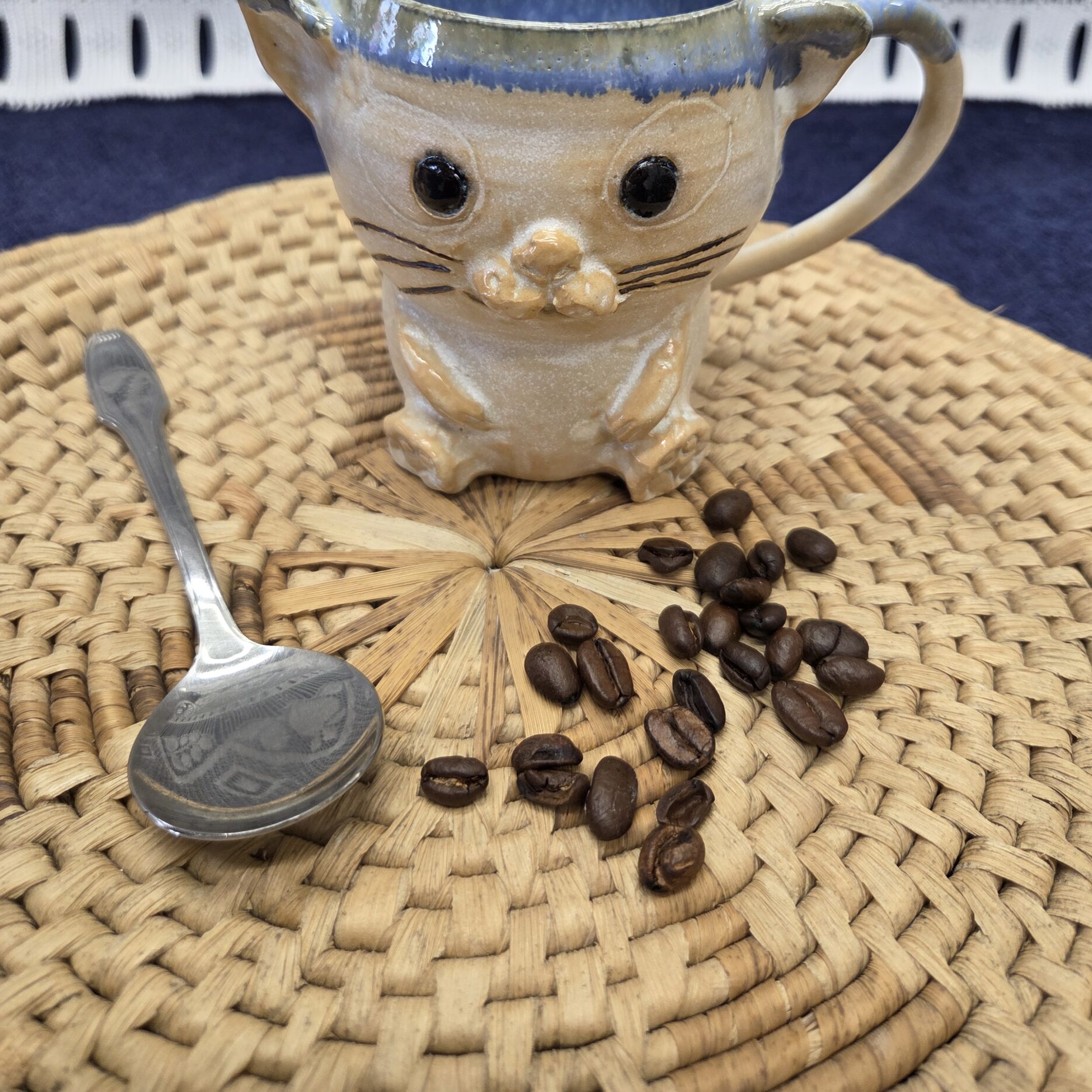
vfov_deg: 55.9
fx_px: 999
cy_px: 347
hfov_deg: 57.3
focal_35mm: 28
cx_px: 562
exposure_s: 1/100
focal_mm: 5.4
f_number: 1.8
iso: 100
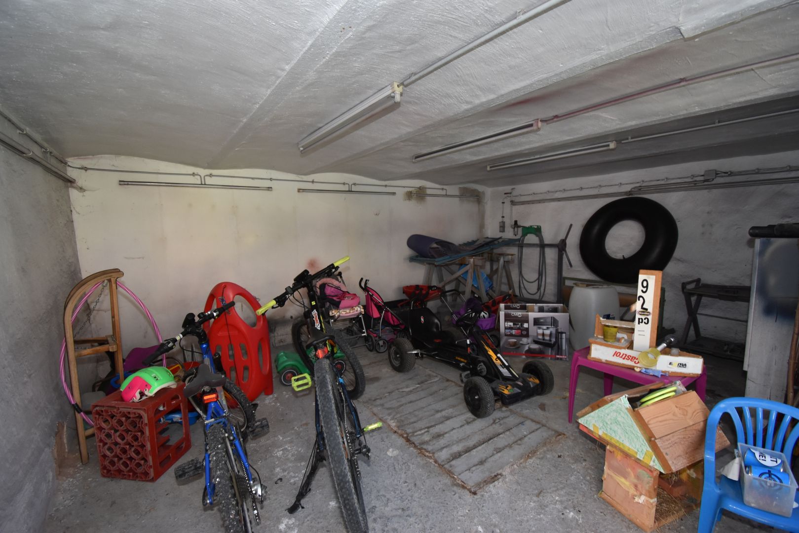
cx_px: 400
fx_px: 333
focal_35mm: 15
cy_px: 266
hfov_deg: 100.4
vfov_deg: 77.3
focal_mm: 10
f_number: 5.6
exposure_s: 1/125
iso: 800
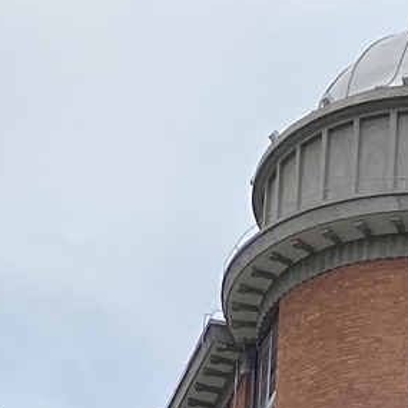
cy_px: 875
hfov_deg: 10.5
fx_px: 2147
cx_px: 620
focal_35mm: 161
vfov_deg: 9.9
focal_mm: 4.25
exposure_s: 1/4608
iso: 32
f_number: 1.8
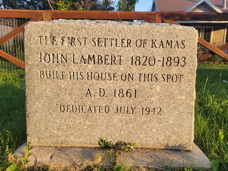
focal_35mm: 26
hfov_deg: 67.3
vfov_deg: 53.1
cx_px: 114
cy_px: 86
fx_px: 171
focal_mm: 5.4
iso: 40
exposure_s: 1/337
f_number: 1.8
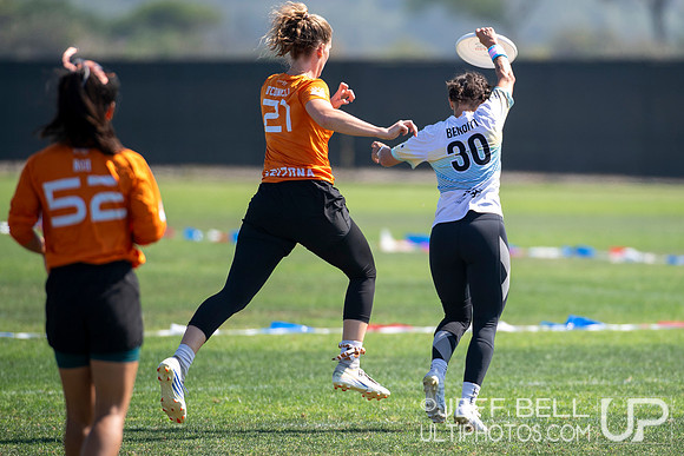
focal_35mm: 492
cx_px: 478
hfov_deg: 4.2
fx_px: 9356
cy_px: 233
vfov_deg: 2.8
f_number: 3.2
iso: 280
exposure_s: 1/2500
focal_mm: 300
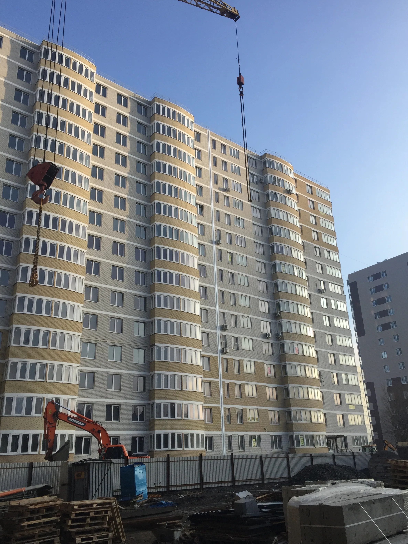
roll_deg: +2.8
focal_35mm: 30
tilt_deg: +21.0
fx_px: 471
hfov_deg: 46.8
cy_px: 276
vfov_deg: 60.0
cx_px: 205
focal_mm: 4.15
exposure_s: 1/1319
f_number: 2.2
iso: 32
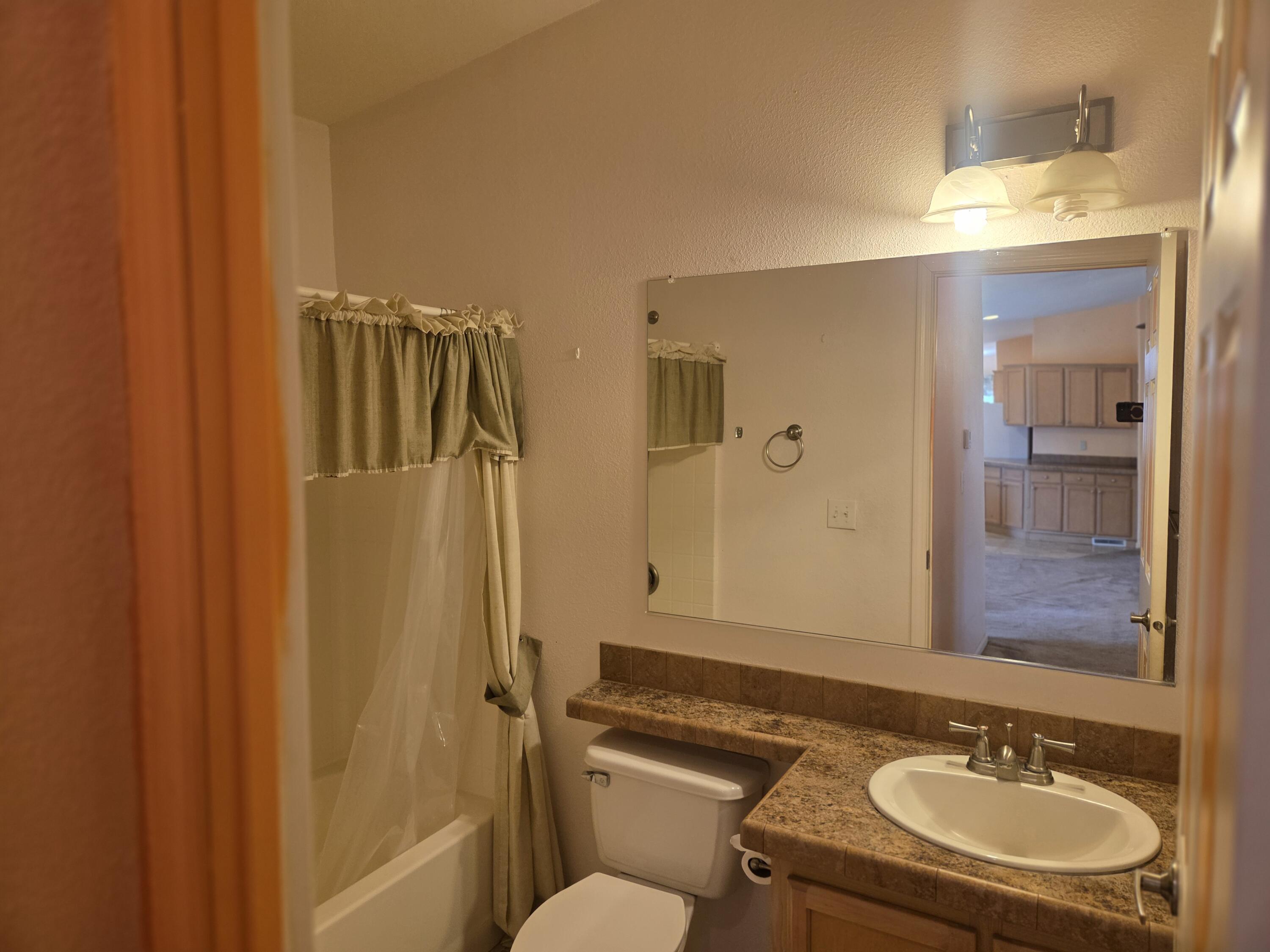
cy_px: 476
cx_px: 635
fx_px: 844
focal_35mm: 23
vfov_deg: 58.9
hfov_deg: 73.9
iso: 200
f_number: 1.8
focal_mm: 5.4
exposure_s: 1/120
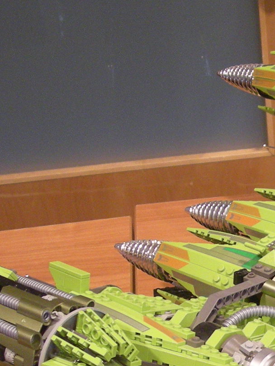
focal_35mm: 112
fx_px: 1186
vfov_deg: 17.3
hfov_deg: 12.6
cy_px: 327
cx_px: 398
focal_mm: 5.7
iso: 166
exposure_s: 1/8
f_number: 2.8
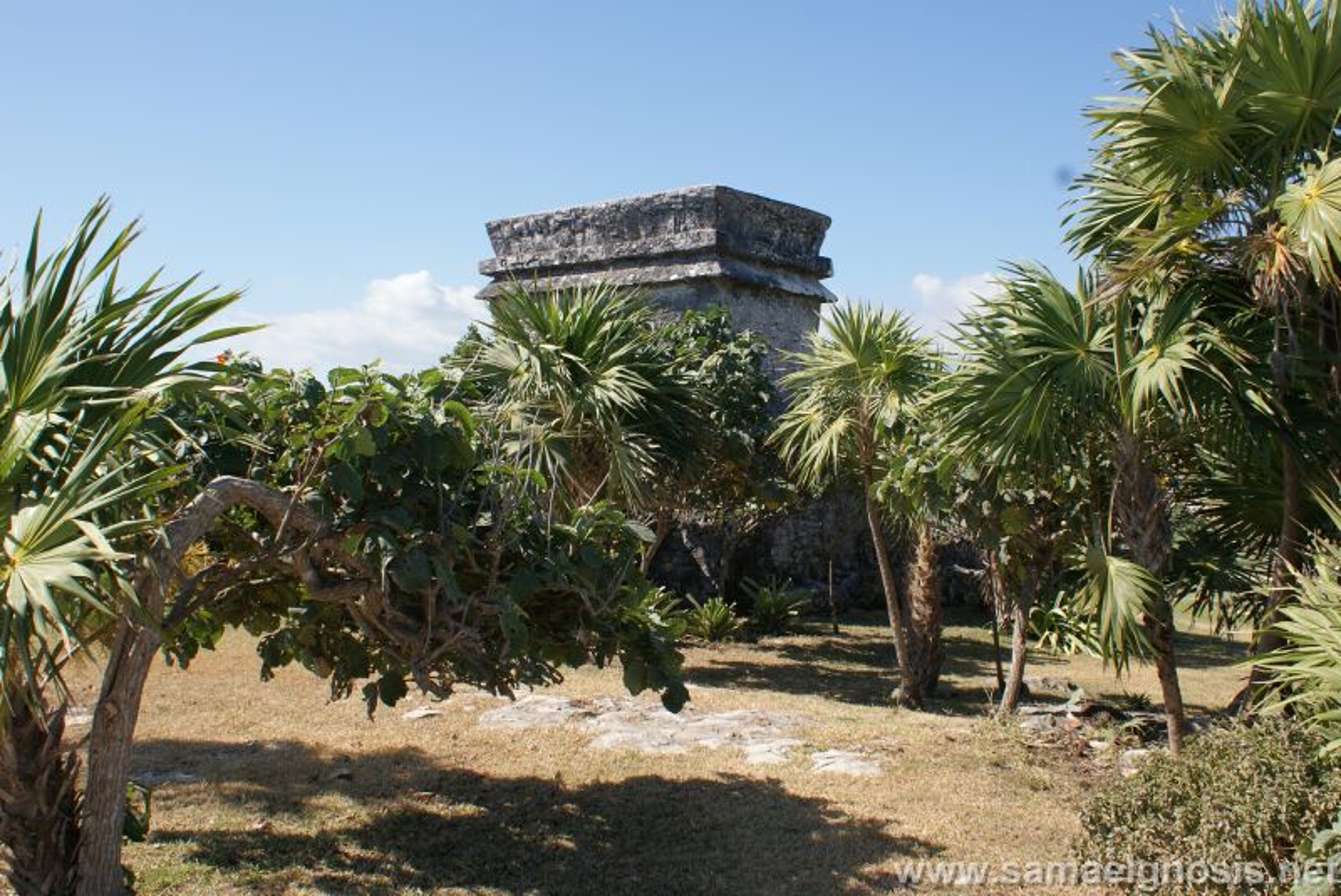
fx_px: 1118
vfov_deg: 43.7
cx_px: 670
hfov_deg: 61.9
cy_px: 448
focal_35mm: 30
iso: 100
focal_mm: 20
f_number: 10
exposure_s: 1/125
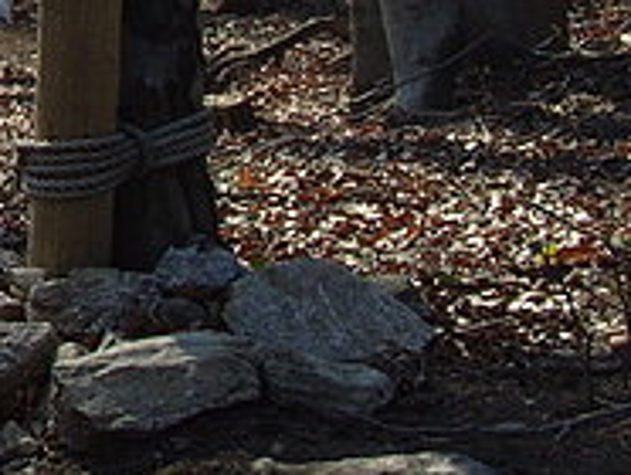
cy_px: -460
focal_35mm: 169
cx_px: -773
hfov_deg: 10.4
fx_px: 3085
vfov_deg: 8.4
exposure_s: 1/250
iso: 80
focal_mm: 7.8
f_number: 5.3
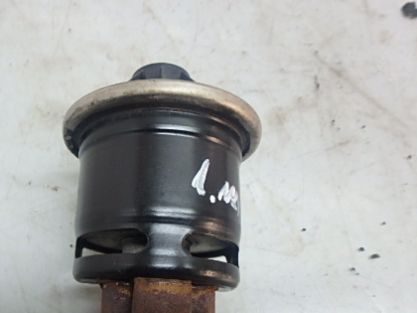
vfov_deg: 43.7
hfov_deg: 54.7
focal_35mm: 32
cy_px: 202
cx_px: 116
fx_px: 385
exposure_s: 1/30
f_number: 3.5
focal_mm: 3.7
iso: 250
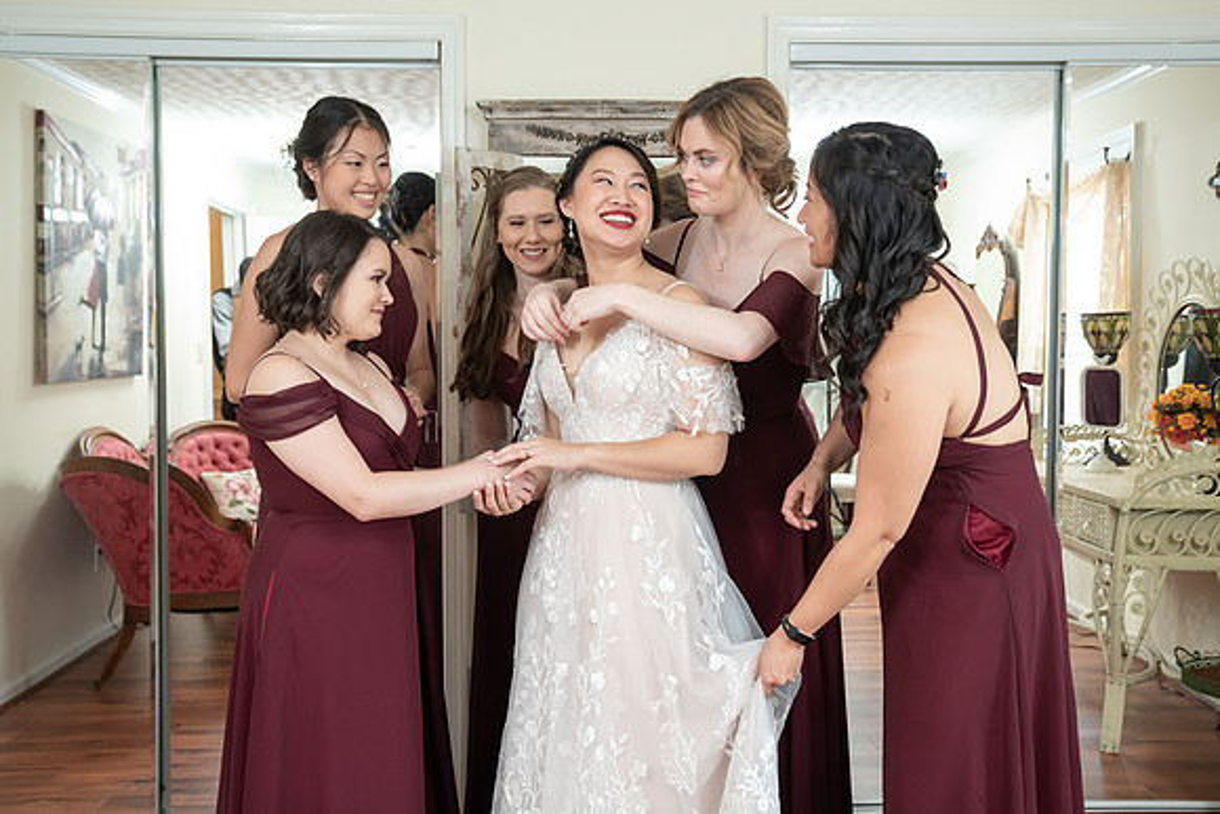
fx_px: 1296
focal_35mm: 38
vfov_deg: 34.9
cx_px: 635
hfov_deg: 50.4
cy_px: 402
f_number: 4
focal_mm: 36
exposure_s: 1/200
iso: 2000
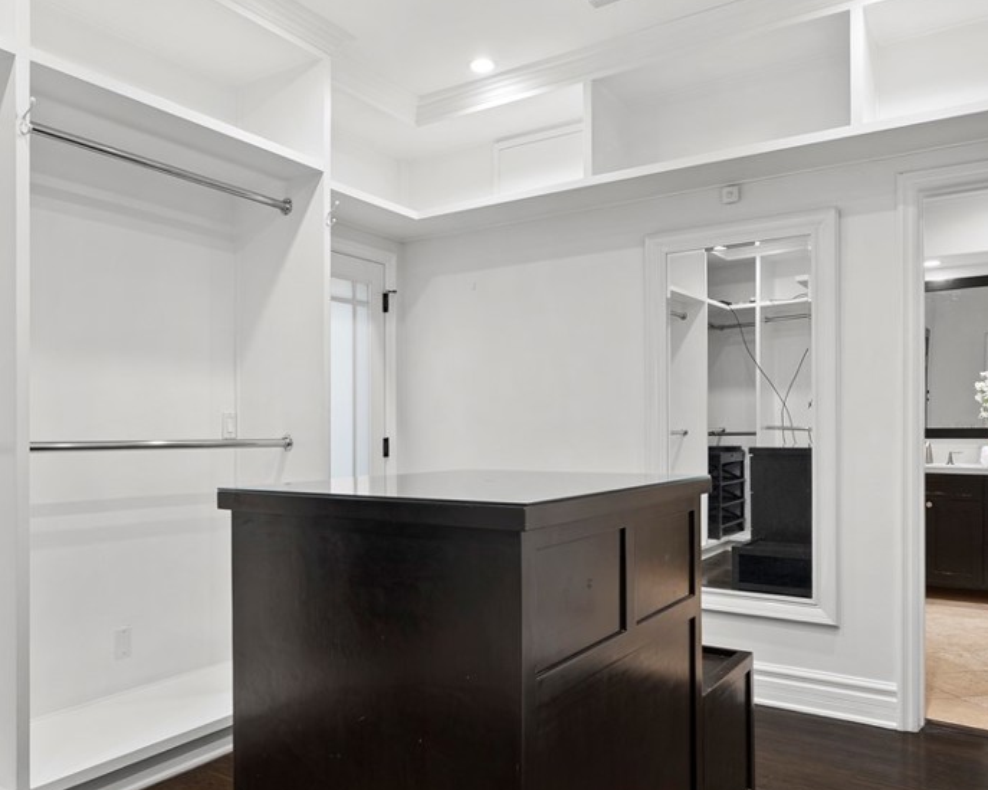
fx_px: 818
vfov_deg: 51.5
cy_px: 425
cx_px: 454
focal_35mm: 28
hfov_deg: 62.1
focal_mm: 20
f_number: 8
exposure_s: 1
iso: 250
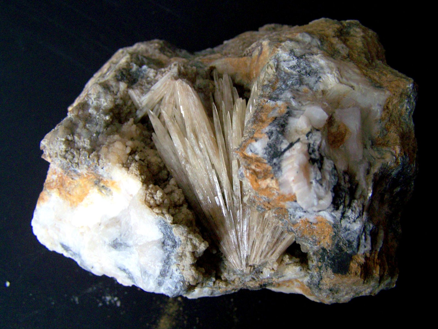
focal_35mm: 38
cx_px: 219
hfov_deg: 49.0
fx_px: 481
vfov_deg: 37.7
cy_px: 164
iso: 160
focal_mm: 6.3
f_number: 2.8
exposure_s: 1/10
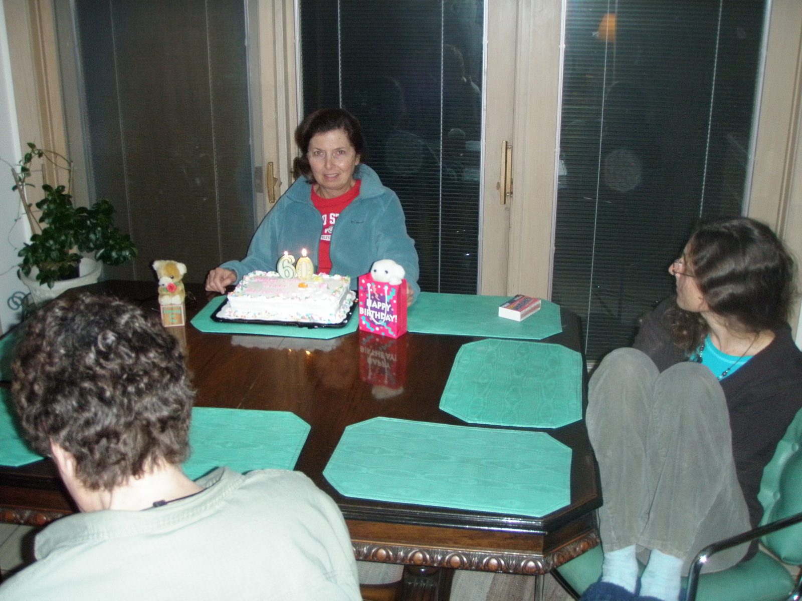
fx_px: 880
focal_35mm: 38
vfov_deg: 37.7
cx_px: 401
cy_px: 300
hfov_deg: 49.0
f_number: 3.5
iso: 500
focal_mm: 6.7
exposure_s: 1/30
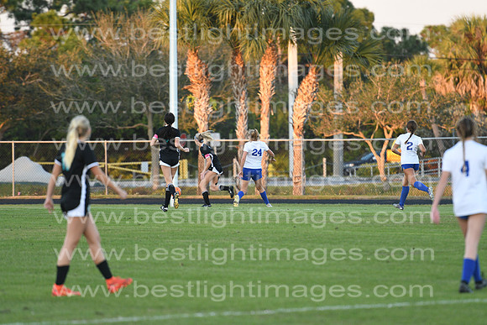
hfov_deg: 6.9
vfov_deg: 4.6
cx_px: 244
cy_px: 162
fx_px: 4059
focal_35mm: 300
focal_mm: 200
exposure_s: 1/800
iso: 720
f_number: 2.8
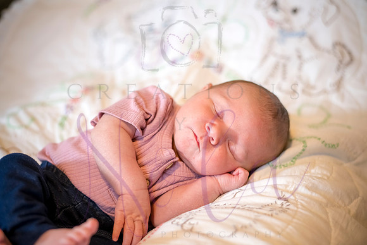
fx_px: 510
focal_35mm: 50
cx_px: 184
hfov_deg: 39.6
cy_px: 122
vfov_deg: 27.0
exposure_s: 1/60
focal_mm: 50
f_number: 2.5
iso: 800
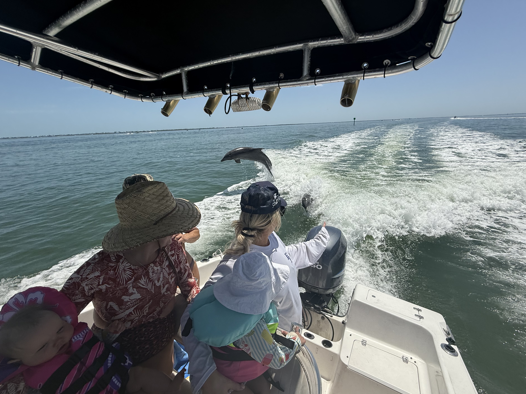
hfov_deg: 98.1
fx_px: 228
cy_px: 193
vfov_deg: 81.7
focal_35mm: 15
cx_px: 271
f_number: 2.2
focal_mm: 2.22
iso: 50
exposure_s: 1/5155
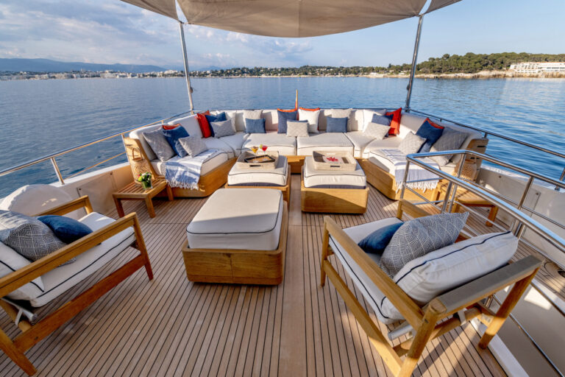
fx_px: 220
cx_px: 282
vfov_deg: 81.2
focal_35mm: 14
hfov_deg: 104.3
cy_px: 188
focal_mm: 14
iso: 400
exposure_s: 1/1250
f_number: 8
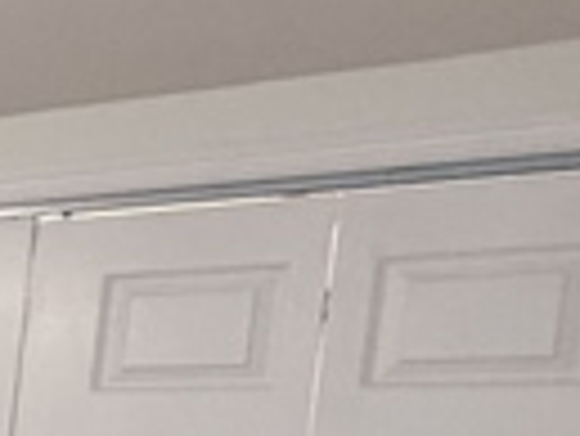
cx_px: -1066
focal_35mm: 87
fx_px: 1459
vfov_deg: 15.9
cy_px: 602
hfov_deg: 12.3
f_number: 2.2
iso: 250
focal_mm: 2.22
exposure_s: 1/120
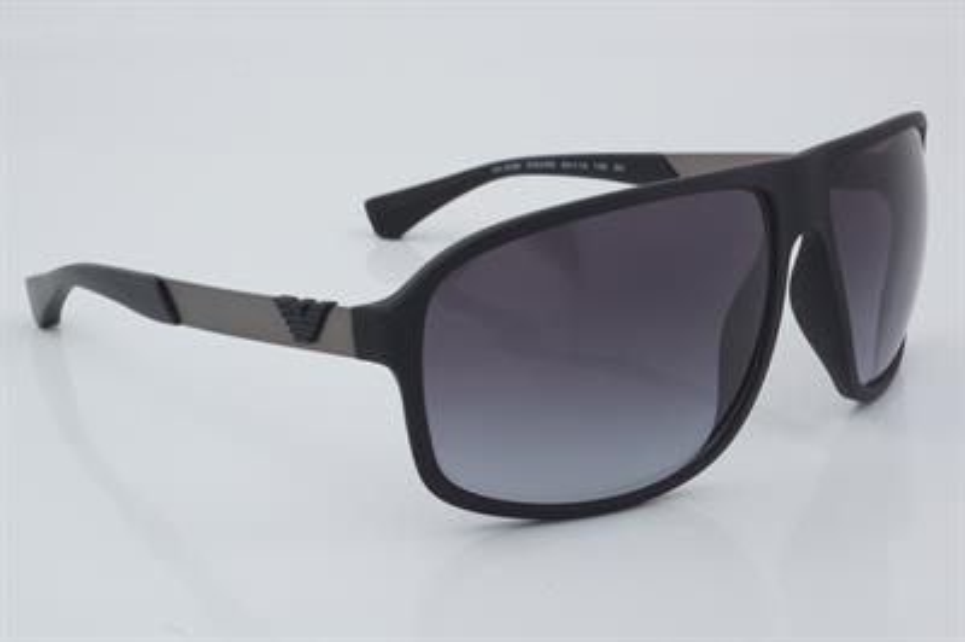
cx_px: 482
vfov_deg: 20.1
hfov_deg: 29.9
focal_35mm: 68
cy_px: 321
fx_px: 1808
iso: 100
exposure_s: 1/4
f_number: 32
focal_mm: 45
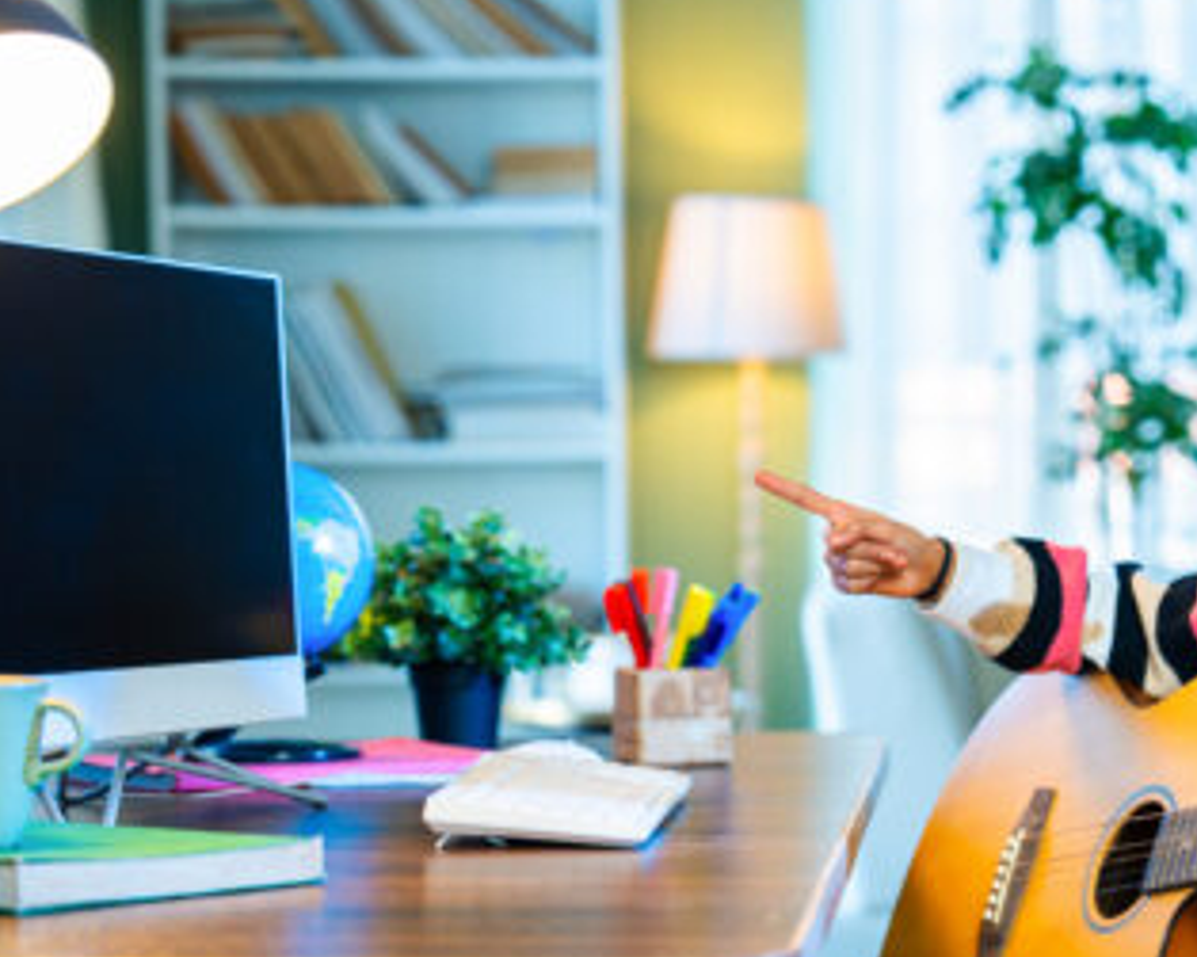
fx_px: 4144
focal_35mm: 117
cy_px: 562
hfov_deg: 16.4
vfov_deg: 13.2
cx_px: 905
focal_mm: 70
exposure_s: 1/160
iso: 640
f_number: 2.8
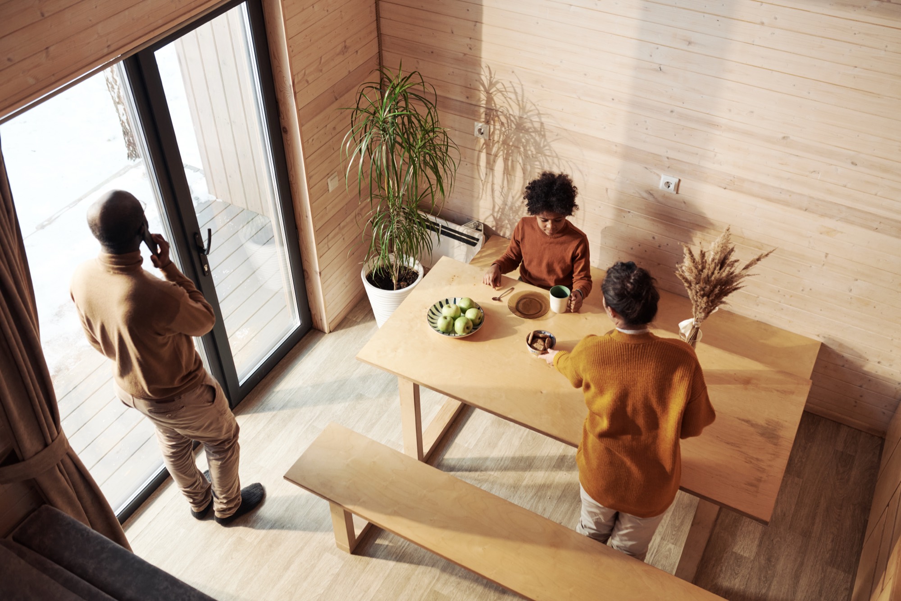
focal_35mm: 35
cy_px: 300
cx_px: 450
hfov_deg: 54.4
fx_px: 876
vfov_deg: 37.8
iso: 800
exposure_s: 1/160
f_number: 2.8
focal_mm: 35
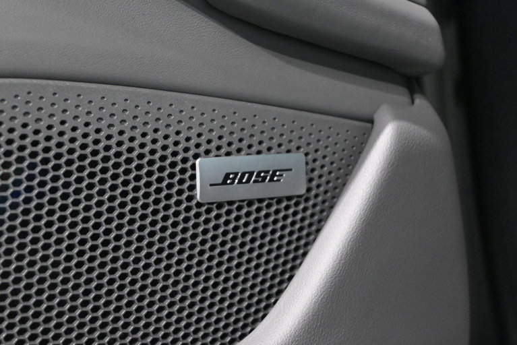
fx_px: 1077
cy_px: 172
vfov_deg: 18.2
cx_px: 258
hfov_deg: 27.0
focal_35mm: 75
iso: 7200
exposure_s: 1/60
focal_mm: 50
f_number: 6.3
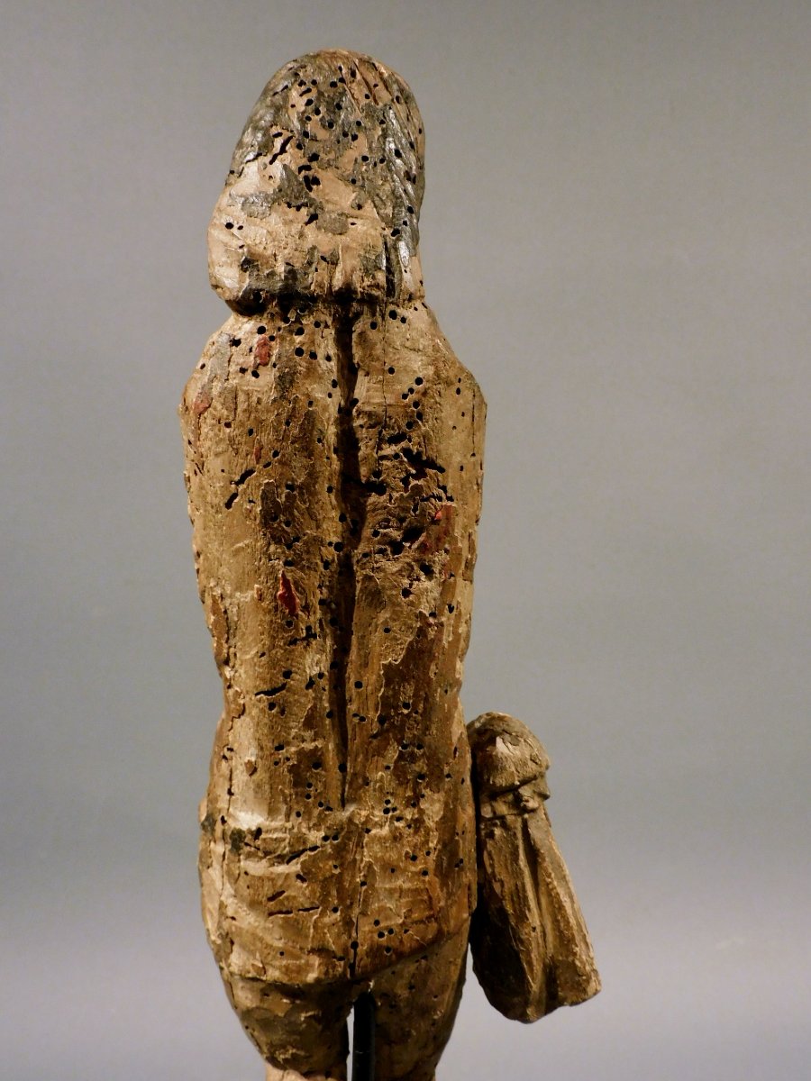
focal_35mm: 30
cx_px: 406
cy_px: 540
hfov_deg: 46.8
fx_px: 937
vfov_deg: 60.0
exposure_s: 1/30
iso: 400
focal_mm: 5.4
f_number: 3.5
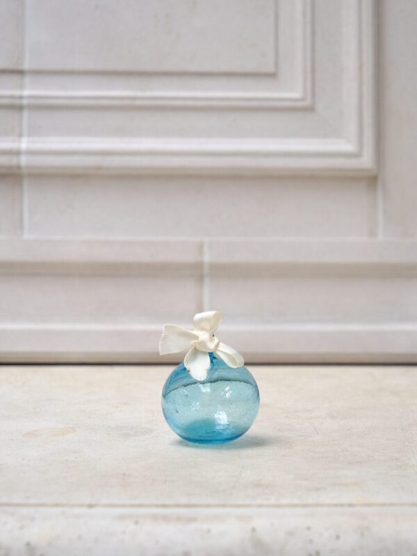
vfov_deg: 23.3
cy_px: 278
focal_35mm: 84
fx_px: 1349
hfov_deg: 17.6
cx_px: 208
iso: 200
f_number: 4
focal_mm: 42
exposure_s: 1/200
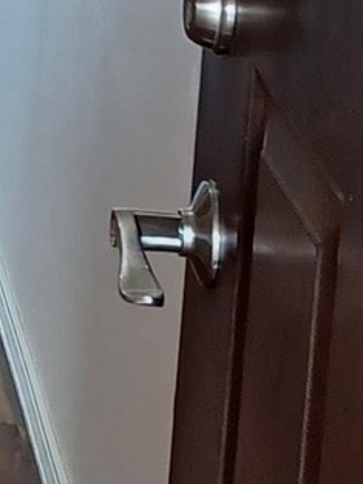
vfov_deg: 10.3
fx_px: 2571
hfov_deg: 7.6
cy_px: -278
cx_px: -465
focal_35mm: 184
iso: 320
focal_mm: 4.6
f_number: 1.8
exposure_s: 1/49
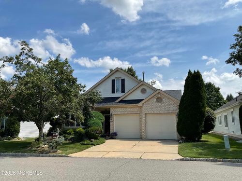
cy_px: 90
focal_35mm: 29
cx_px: 121
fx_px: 203
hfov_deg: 61.7
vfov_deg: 48.2
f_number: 1.8
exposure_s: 1/2227
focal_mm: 3
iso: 16
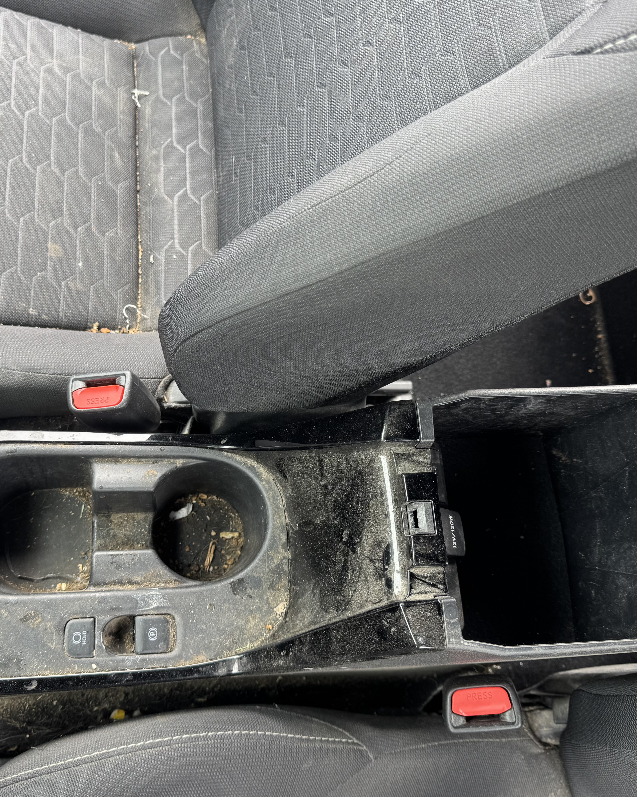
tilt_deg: -68.9
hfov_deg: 45.6
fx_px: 754
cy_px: 399
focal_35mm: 32
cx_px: 257
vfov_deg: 55.7
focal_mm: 6.76
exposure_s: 1/121
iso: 100
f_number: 1.78
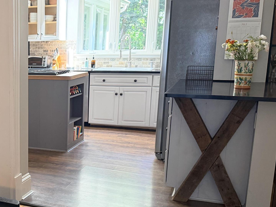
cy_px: 134
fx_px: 407
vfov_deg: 28.4
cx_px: 16
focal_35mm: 51
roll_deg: +0.8
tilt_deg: -12.5
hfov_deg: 34.8
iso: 320
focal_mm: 6.76
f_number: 1.78
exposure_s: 1/60
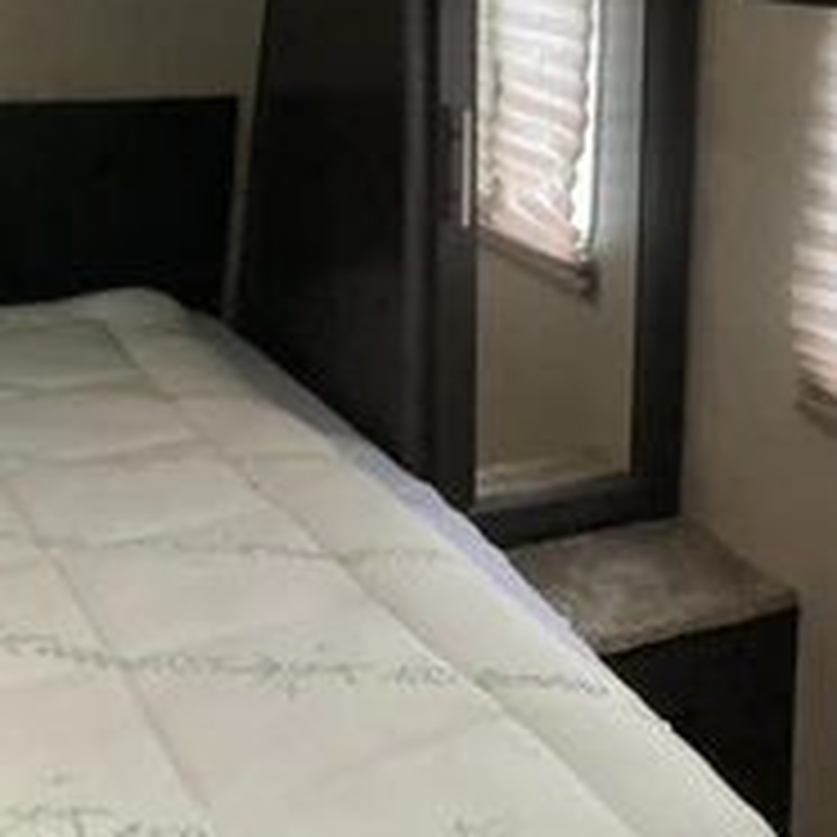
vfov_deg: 30.6
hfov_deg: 30.0
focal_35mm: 55
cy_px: 216
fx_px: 1505
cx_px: 720
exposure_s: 1/60
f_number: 1.8
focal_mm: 3
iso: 200
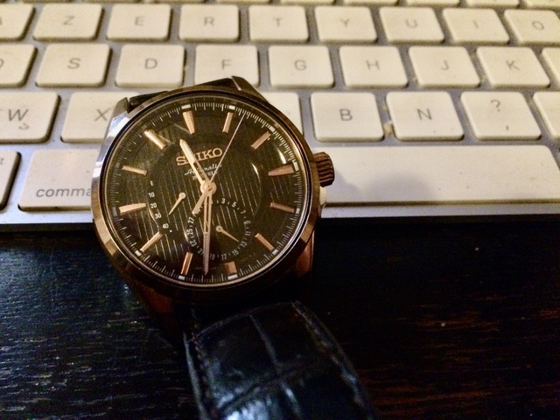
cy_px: 210
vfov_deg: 48.2
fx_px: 469
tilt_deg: -51.1
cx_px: 280
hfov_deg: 61.7
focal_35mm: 29
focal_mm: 4.15
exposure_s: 1/17
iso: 640
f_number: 2.2
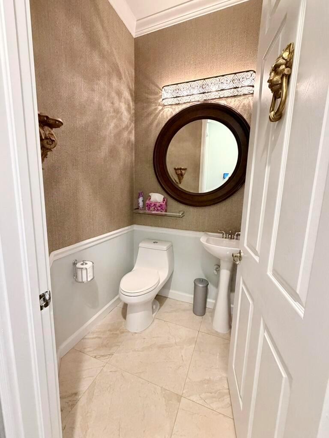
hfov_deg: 85.7
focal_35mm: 14
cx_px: 164
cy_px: 219
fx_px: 177
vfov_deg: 102.1
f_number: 2.2
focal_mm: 2.22
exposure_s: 1/60
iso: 500
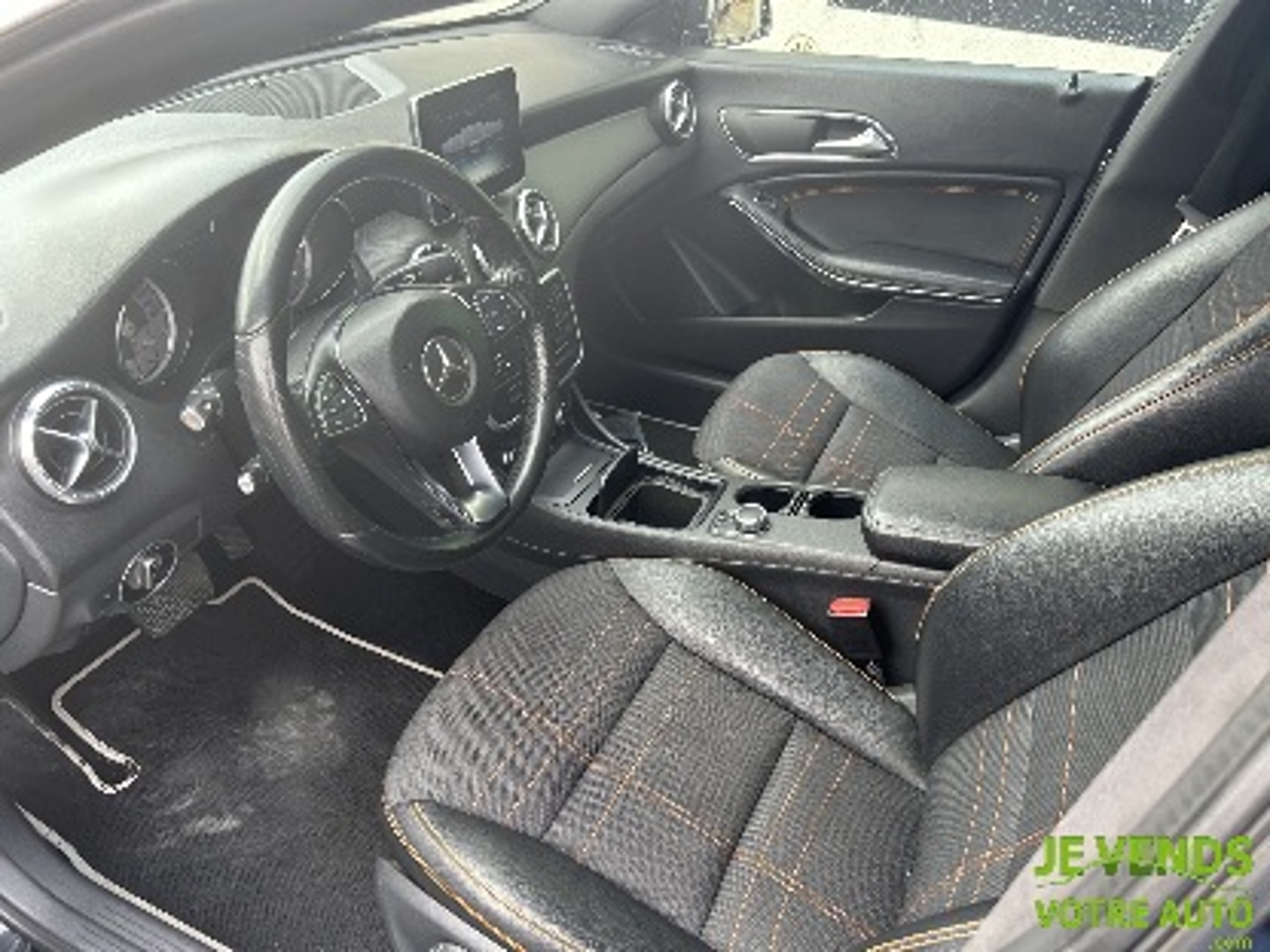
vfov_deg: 53.1
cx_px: 635
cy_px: 476
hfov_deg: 67.3
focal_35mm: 26
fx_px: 954
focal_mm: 5.7
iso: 50
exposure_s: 1/171
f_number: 1.5
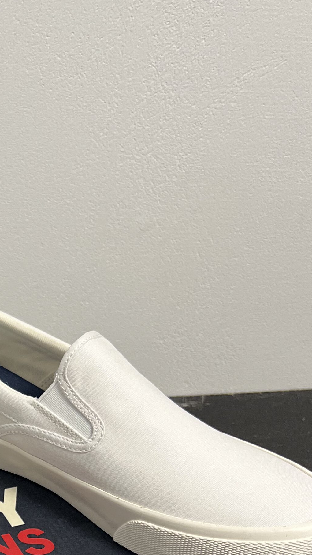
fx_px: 926
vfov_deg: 31.1
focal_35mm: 63
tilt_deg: -43.5
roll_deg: -1.2
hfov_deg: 17.7
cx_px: -112
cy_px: 541
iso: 125
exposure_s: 1/100
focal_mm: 5.7
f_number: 1.5
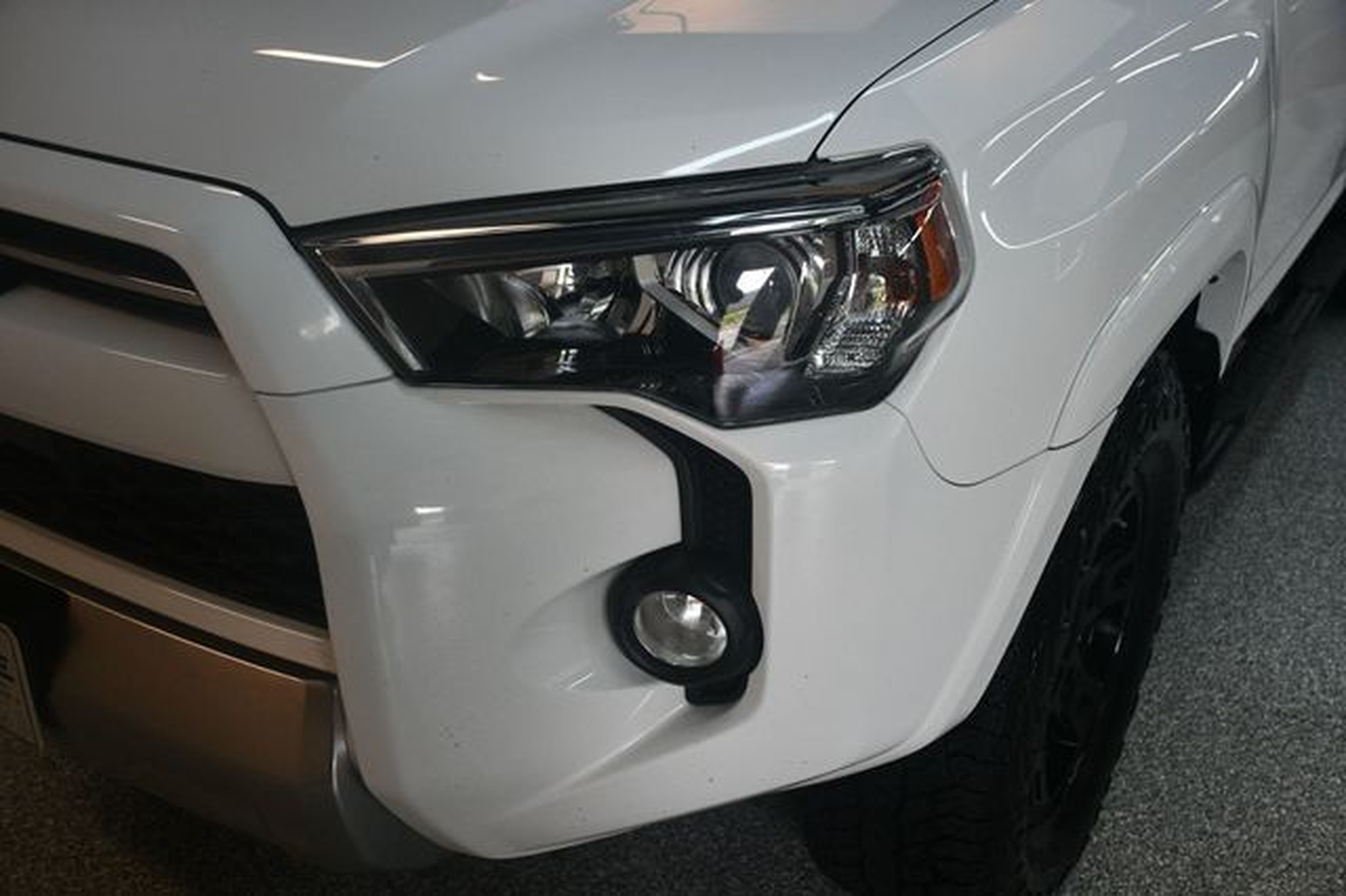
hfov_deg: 53.2
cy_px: 448
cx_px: 673
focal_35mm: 36
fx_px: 1345
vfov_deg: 36.8
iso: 640
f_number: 3.8
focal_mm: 24
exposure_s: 1/250
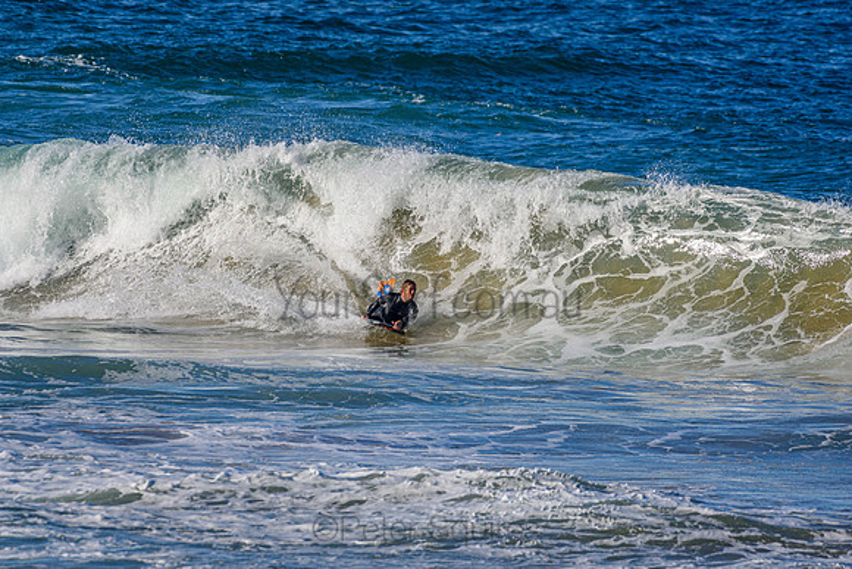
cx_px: 426
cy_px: 284
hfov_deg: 2.7
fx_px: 17753
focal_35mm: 750
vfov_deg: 1.8
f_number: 5.6
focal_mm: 500
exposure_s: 1/2000
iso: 280
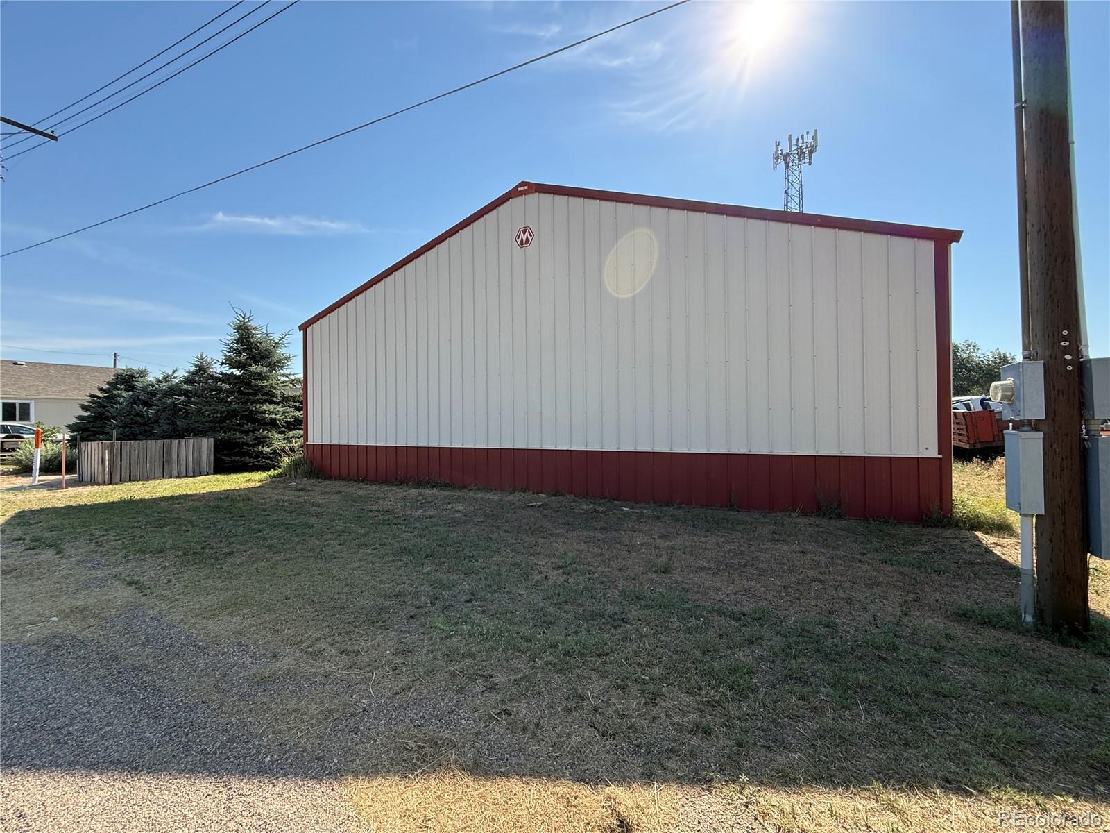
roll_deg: +0.1
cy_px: 416
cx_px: 555
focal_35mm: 14
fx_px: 449
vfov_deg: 85.7
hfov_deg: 102.1
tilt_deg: +0.3
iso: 64
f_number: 2.2
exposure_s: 1/1050
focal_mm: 2.22
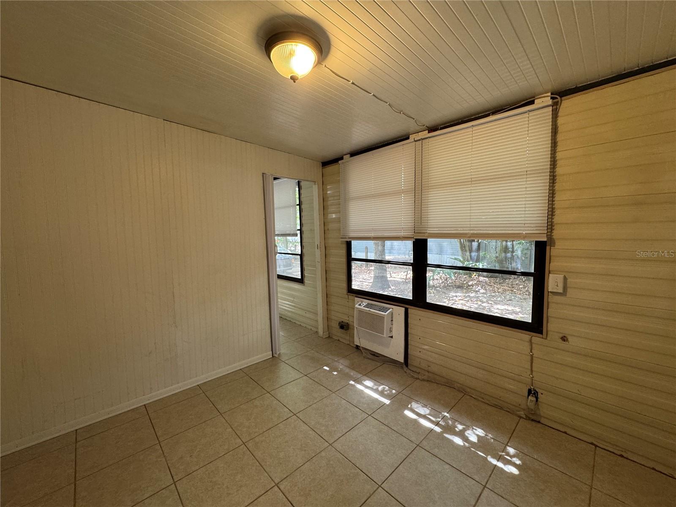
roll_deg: +0.9
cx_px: 338
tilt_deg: -4.5
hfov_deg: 102.1
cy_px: 254
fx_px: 273
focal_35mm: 14
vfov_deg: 85.7
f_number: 2.2
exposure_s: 1/60
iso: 200
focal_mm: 2.22
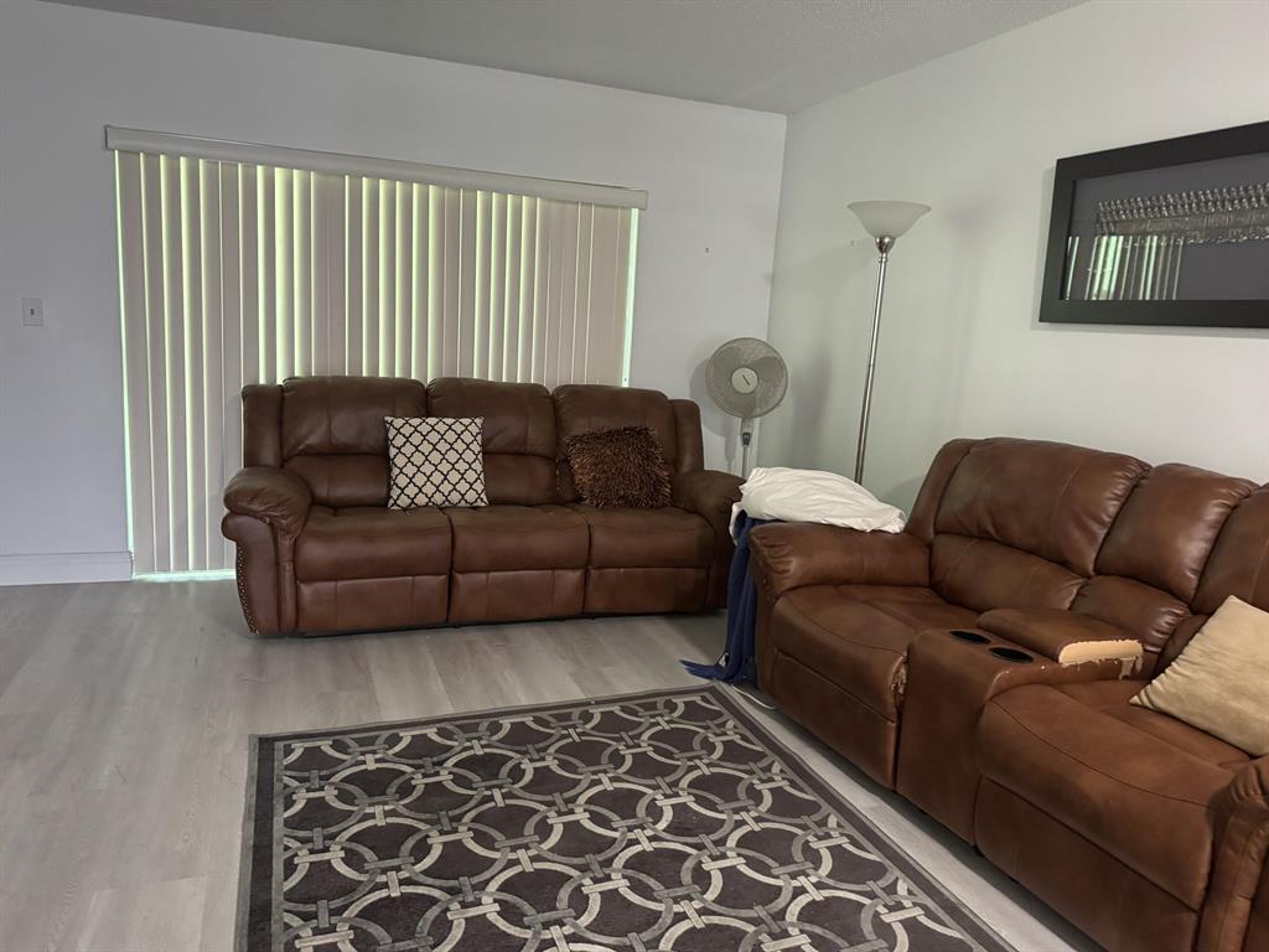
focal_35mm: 24
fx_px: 880
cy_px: 476
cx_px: 634
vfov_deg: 56.8
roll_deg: -1.7
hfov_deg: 71.6
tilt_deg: -7.1
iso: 800
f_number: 1.78
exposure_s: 1/60
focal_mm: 6.76
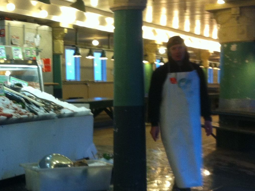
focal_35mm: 84
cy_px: 129
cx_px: 10
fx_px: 619
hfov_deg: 22.5
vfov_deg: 17.5
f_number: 2.8
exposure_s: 1/15
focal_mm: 3.85
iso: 100
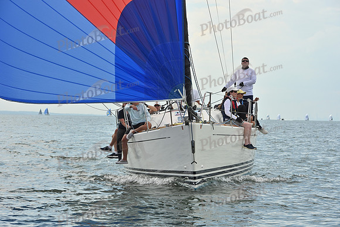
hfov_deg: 17.1
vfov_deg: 11.4
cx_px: 170
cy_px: 114
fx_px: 1134
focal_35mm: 120
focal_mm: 120
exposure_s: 1/1250
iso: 320
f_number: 9
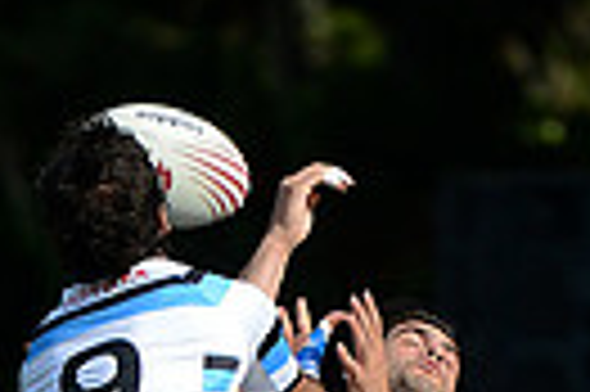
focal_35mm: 886
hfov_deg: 2.3
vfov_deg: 1.5
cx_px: 68
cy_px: 818
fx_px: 14502
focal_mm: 200
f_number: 2.8
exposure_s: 1/2500
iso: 250
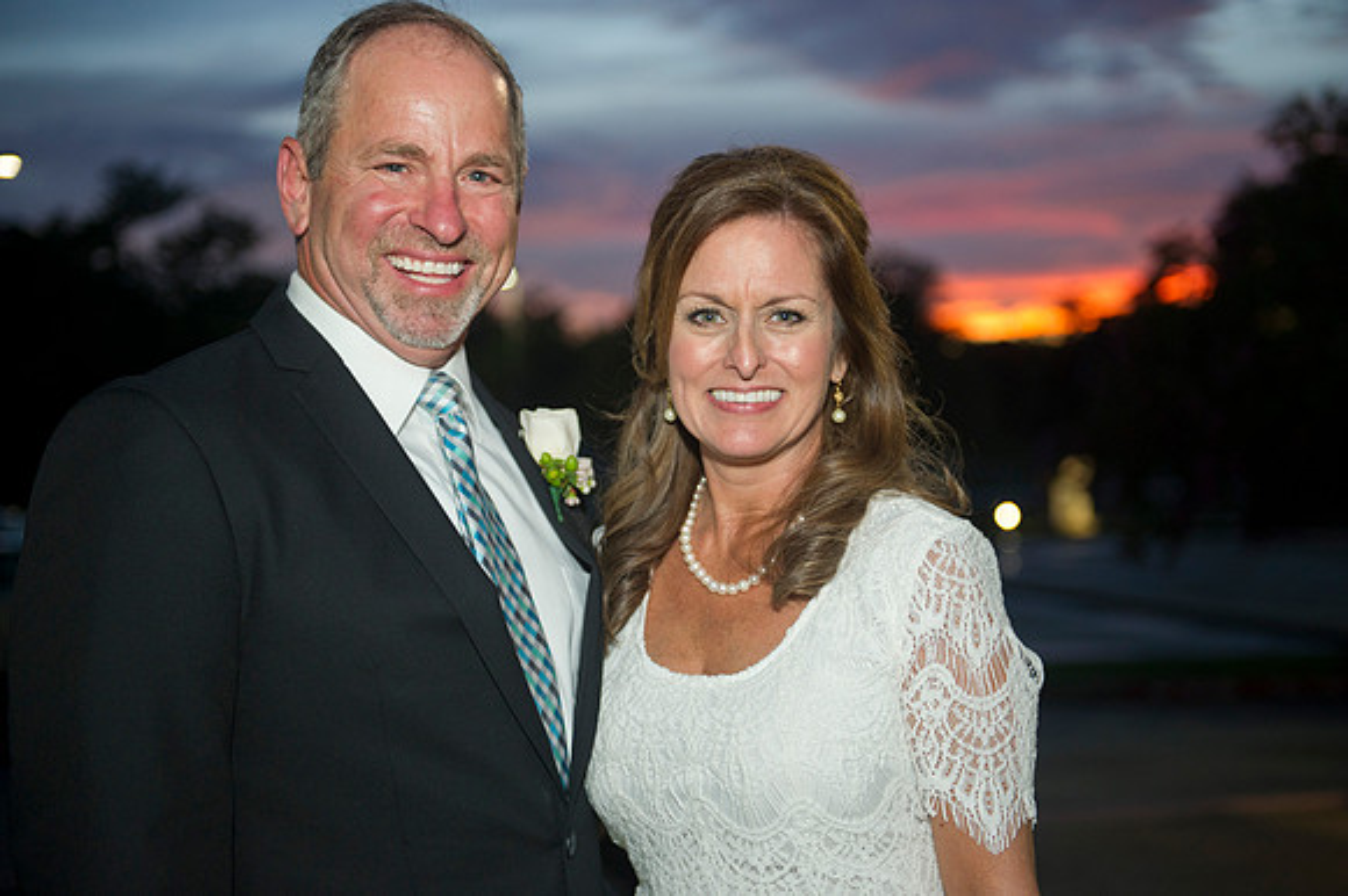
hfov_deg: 35.7
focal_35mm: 56
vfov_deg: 24.2
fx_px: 2096
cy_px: 448
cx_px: 674
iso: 800
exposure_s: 1/160
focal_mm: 56
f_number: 2.8
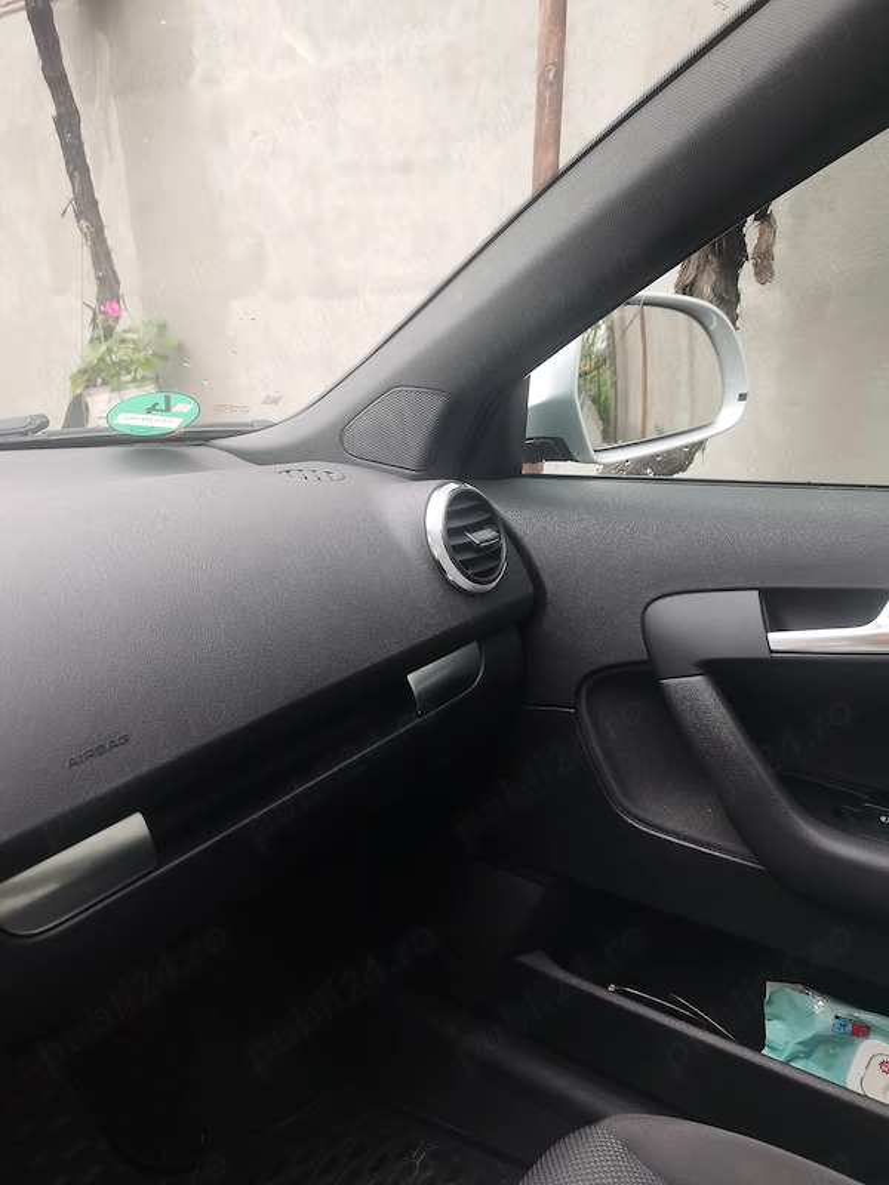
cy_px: 592
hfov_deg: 53.1
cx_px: 444
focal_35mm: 26
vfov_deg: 67.3
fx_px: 890
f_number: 1.8
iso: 160
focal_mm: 5.58
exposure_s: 1/100
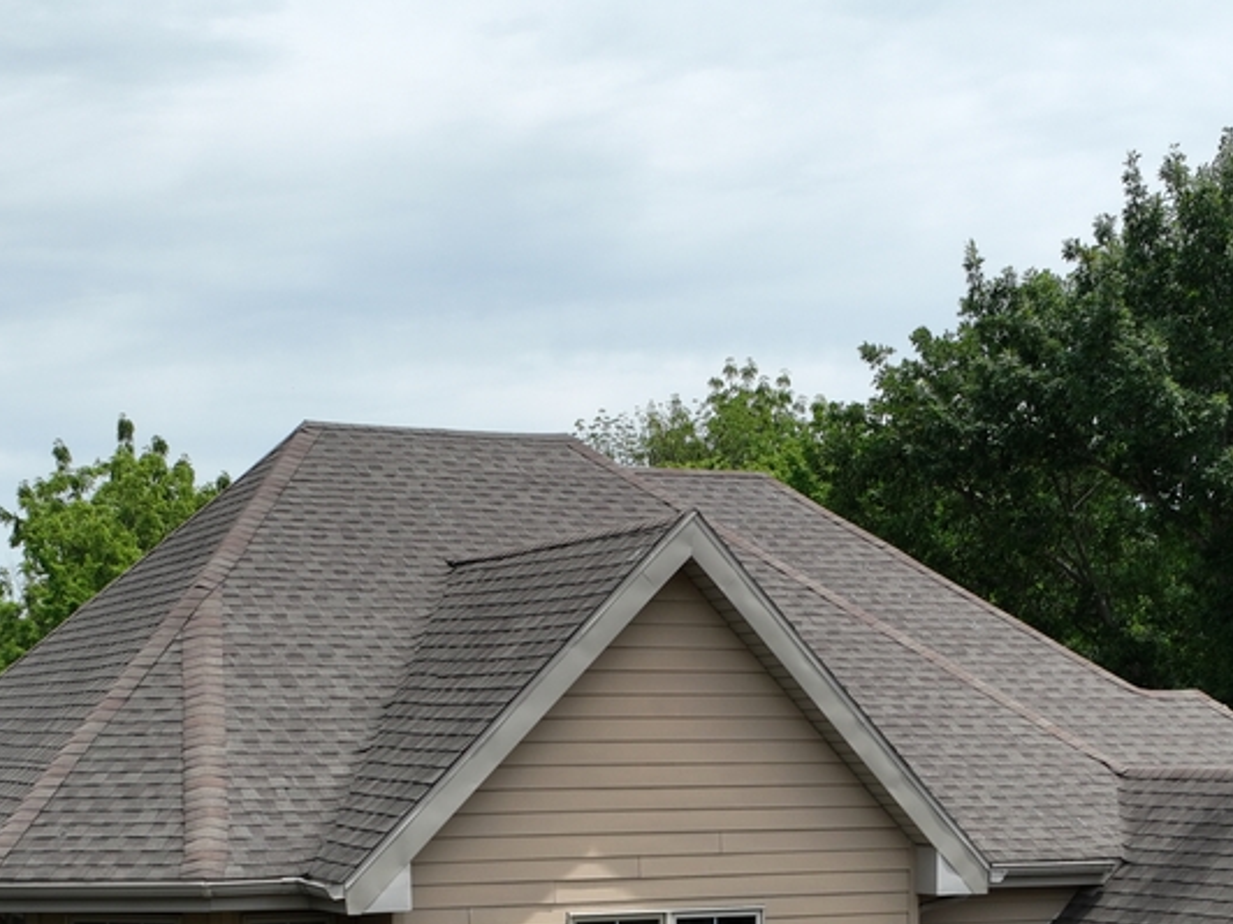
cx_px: 671
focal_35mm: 65
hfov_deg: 29.8
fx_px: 2315
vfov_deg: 21.3
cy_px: 1051
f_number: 2.8
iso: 120
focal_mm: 12.29
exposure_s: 1/2500
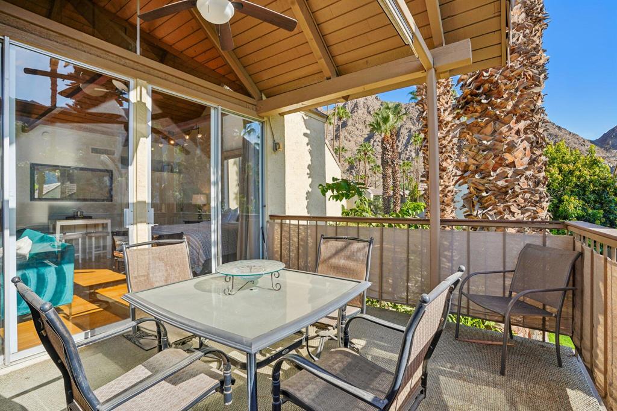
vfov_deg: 73.7
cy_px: 206
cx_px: 308
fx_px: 274
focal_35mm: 16
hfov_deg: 96.8
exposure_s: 1/125
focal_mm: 16
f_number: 8
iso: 100
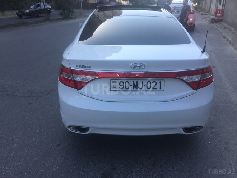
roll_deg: +0.6
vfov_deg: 48.2
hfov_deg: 61.7
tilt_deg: -19.3
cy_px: 89
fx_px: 199
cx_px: 118
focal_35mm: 29
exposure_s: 1/824
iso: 32
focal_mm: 4.15
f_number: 2.2
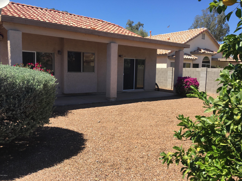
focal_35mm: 29
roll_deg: -0.5
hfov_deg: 61.7
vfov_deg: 48.2
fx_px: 203
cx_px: 121
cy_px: 90
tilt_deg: -5.2
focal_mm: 4.15
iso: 25
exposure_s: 1/916
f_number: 2.2
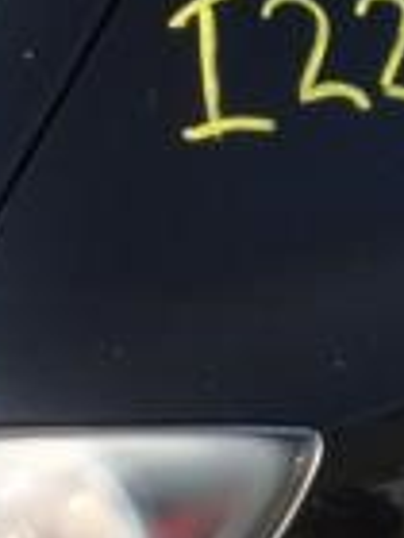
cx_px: 316
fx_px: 2132
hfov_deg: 10.8
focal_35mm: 137
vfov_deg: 14.2
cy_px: 503
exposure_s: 1/800
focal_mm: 4.3
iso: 80
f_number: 3.3
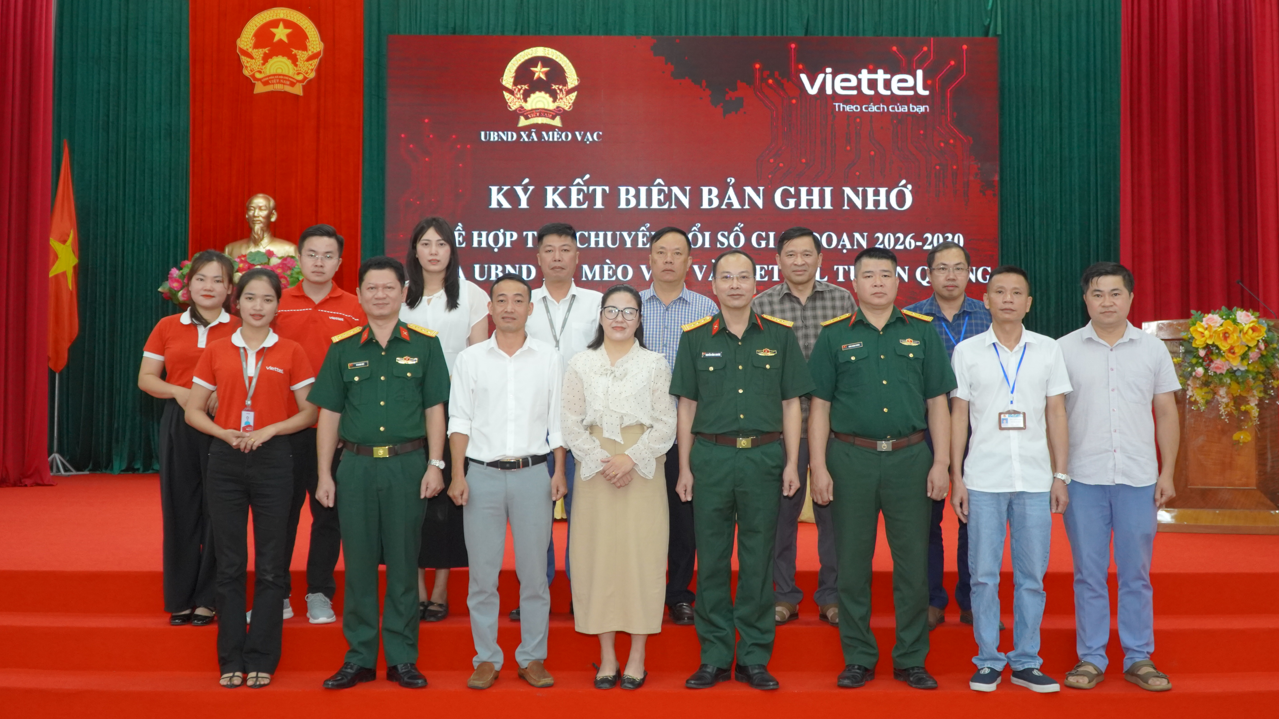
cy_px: 313
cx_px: 645
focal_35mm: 39
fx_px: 1308
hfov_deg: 52.1
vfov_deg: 30.7
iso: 1600
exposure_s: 1/160
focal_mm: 23
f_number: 4
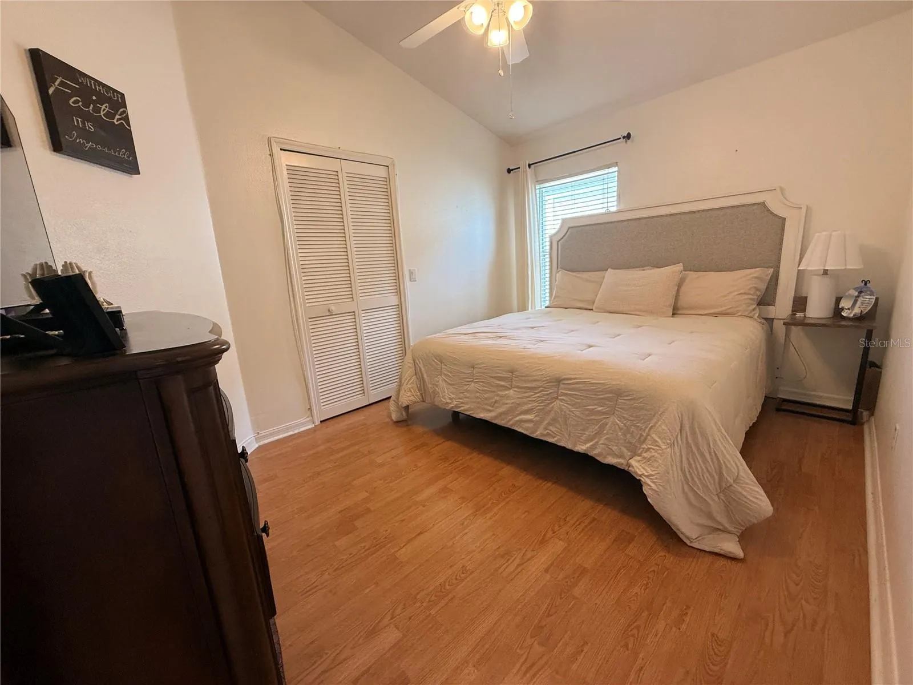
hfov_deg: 102.1
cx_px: 456
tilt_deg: -12.0
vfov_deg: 85.7
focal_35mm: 14
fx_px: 369
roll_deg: +3.6
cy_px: 342
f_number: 2.2
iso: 200
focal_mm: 2.22
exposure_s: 1/120
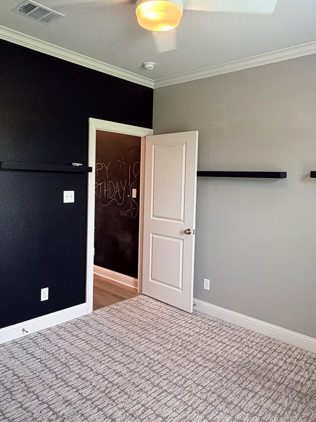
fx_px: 329
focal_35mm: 27
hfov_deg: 51.3
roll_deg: -1.5
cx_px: 156
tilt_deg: -3.3
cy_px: 193
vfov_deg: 65.2
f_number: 2.2
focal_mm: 2.22
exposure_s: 1/120
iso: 250
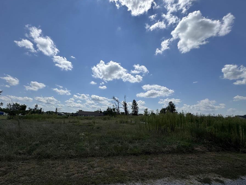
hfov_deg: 94.1
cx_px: 110
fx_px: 114
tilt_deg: +8.6
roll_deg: -0.3
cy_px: 102
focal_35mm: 16
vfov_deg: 77.9
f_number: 2.2
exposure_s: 1/3717
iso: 32
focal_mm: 2.22
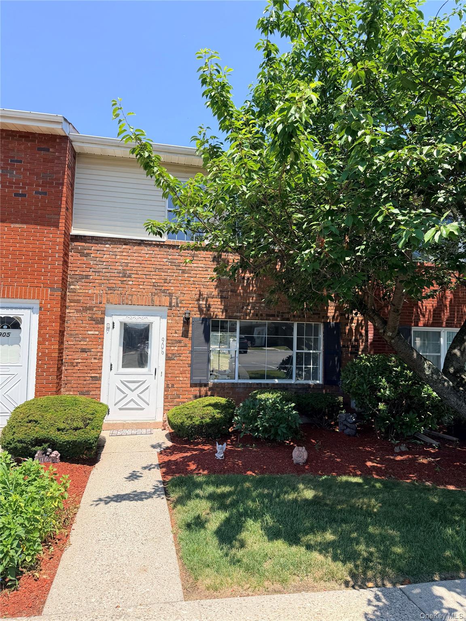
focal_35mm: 24
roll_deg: -1.0
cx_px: 233
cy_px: 310
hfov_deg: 56.8
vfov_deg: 71.6
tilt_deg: +3.6
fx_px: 431
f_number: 1.78
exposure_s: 1/2445
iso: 80
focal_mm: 6.76
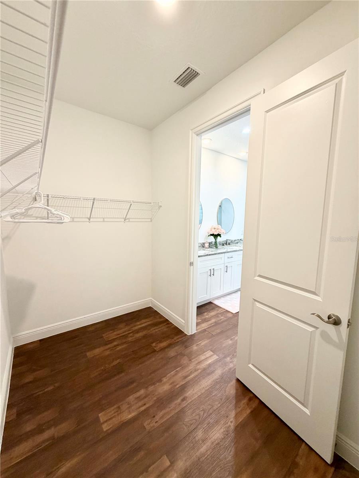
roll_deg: -0.6
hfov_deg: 85.7
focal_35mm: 14
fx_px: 194
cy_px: 239
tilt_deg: -6.0
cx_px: 180
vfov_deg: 102.1
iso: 160
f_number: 2.2
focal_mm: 2.22
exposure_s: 1/60
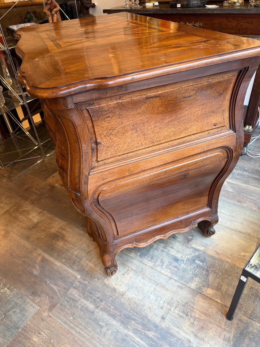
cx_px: 130
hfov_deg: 56.8
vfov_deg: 71.6
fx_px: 240
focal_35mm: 24
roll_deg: +4.7
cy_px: 174
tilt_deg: -38.5
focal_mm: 6.76
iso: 200
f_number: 1.78
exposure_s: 1/53
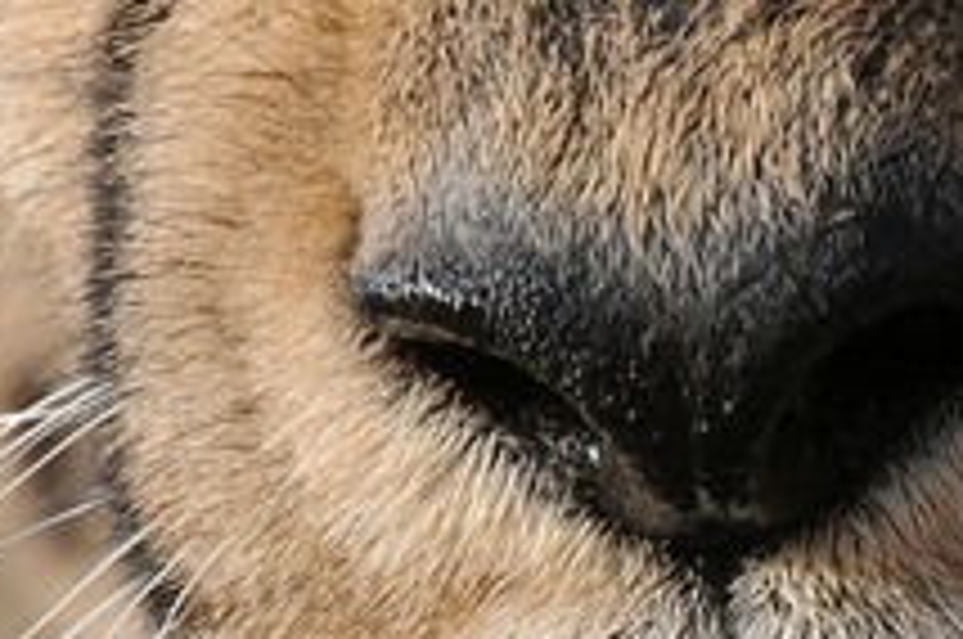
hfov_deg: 0.8
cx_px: 1426
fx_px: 71208
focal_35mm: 2666
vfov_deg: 0.5
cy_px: -414
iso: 250
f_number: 8
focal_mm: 380
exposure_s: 1/200
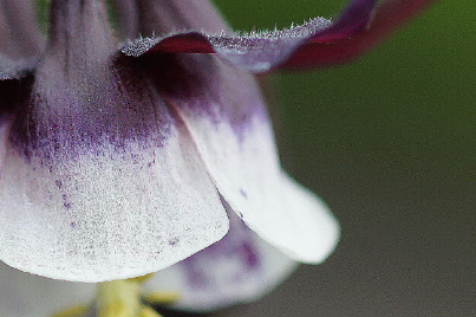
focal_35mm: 447
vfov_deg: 3.1
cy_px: 200
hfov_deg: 4.6
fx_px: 5905
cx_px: 136
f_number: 4
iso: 160
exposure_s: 1/160
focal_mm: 100
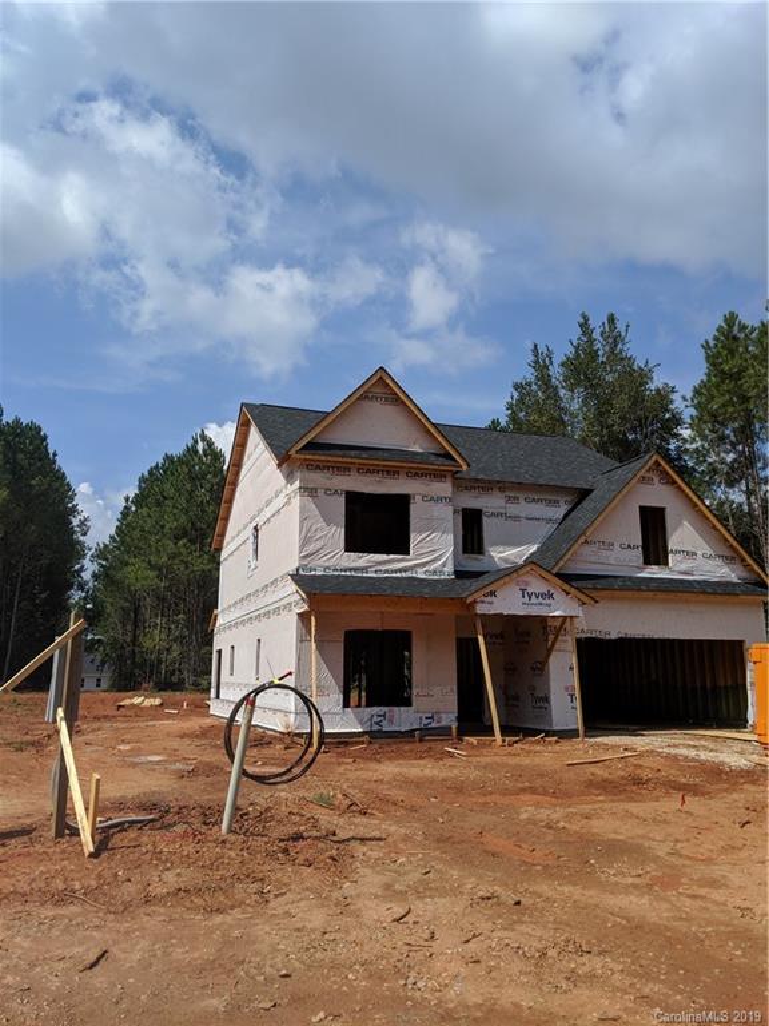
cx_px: 384
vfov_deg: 65.3
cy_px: 513
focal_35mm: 27
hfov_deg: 51.4
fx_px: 800
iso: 56
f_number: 1.8
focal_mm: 4.44
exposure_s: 1/3906
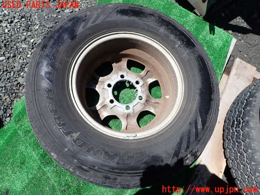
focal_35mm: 25
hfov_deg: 69.4
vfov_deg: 54.9
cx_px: 130
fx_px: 188
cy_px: 98
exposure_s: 1/160
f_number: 8
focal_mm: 4.5
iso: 100
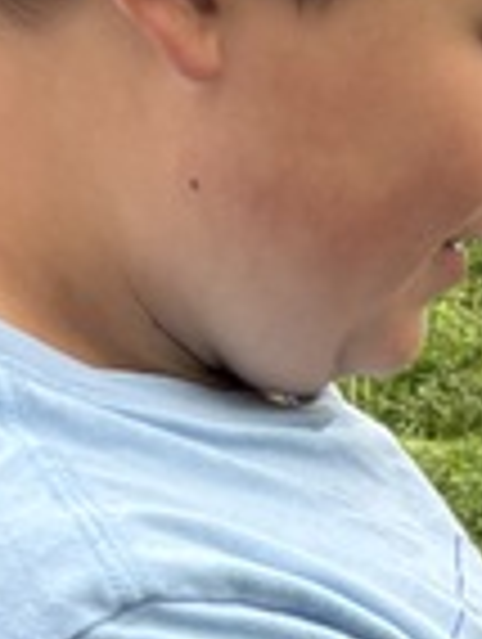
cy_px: 1012
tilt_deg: -17.2
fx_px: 3461
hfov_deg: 6.8
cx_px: 1644
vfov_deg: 10.2
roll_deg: +1.3
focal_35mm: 187
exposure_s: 1/373
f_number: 1.6
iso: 50
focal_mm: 5.96
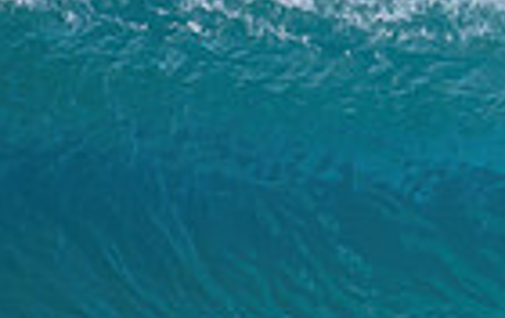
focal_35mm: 4584
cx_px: 1186
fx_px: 63191
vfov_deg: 0.3
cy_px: 242
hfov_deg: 0.5
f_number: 11
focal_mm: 800
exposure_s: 1/1250
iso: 900
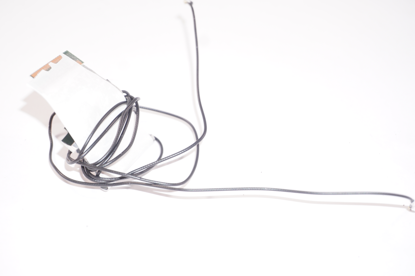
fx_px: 743
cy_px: 138
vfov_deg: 21.0
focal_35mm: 64
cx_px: 208
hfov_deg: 31.2
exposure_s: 1/125
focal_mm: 43
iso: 250
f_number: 5.6
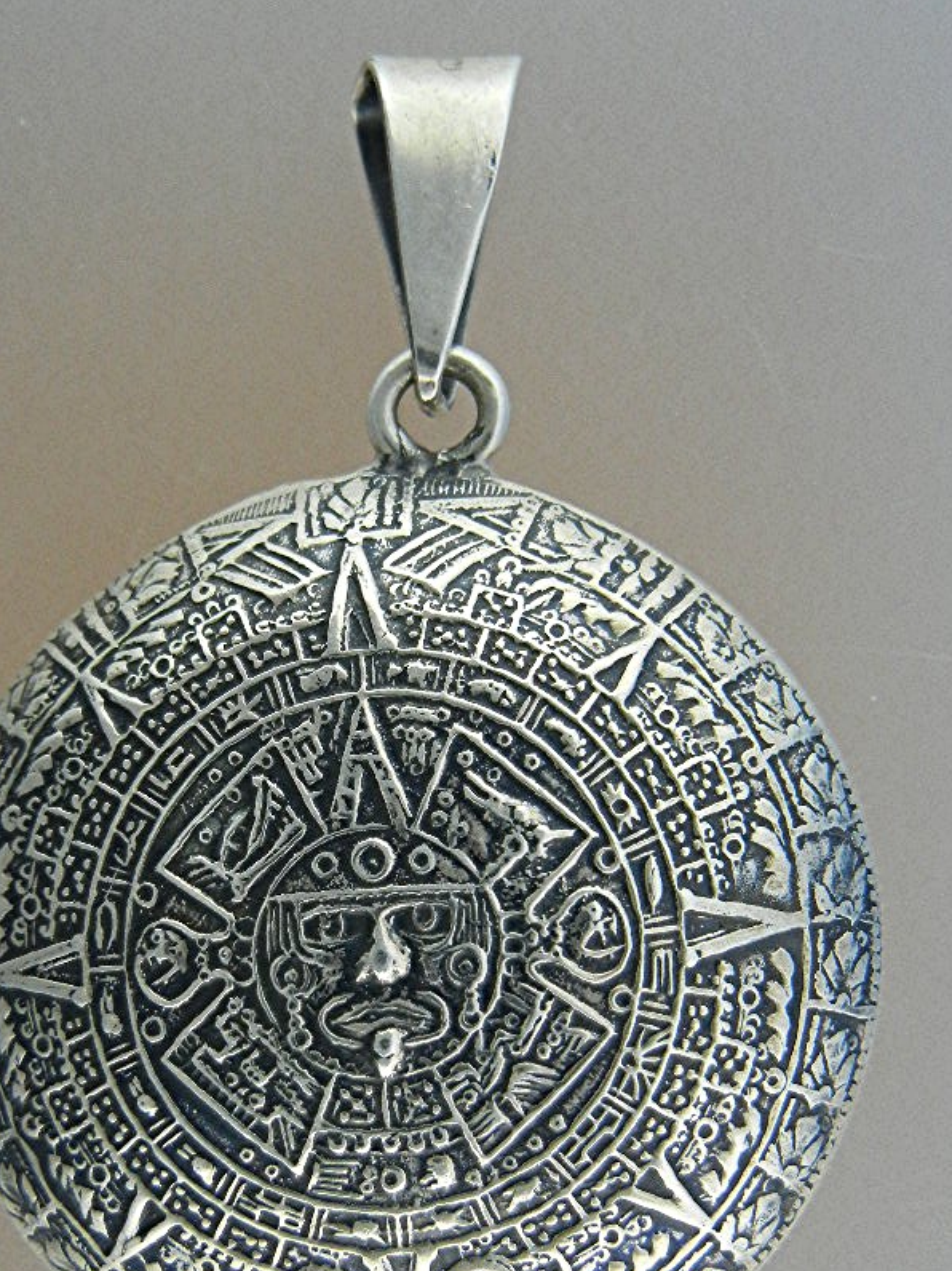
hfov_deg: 21.9
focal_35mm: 67
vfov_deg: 28.9
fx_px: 2457
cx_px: 382
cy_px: 779
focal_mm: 9.3
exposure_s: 1/19.1
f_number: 3.9
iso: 400
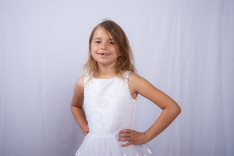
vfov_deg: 21.9
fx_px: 403
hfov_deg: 32.4
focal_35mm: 62
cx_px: 117
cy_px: 78
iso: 250
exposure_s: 1/160
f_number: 7.1
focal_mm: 62
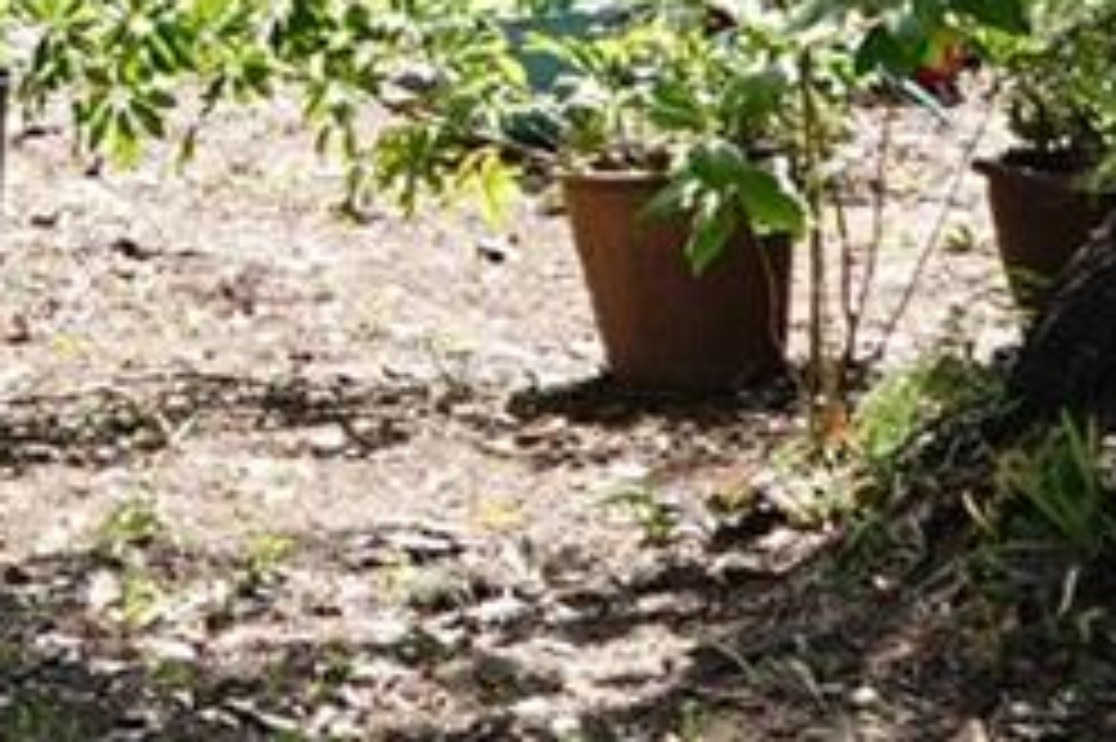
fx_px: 4802
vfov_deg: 8.5
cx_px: -90
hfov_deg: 13.0
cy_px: -666
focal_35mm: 155
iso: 200
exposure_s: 1/320
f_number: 4
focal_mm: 8.8
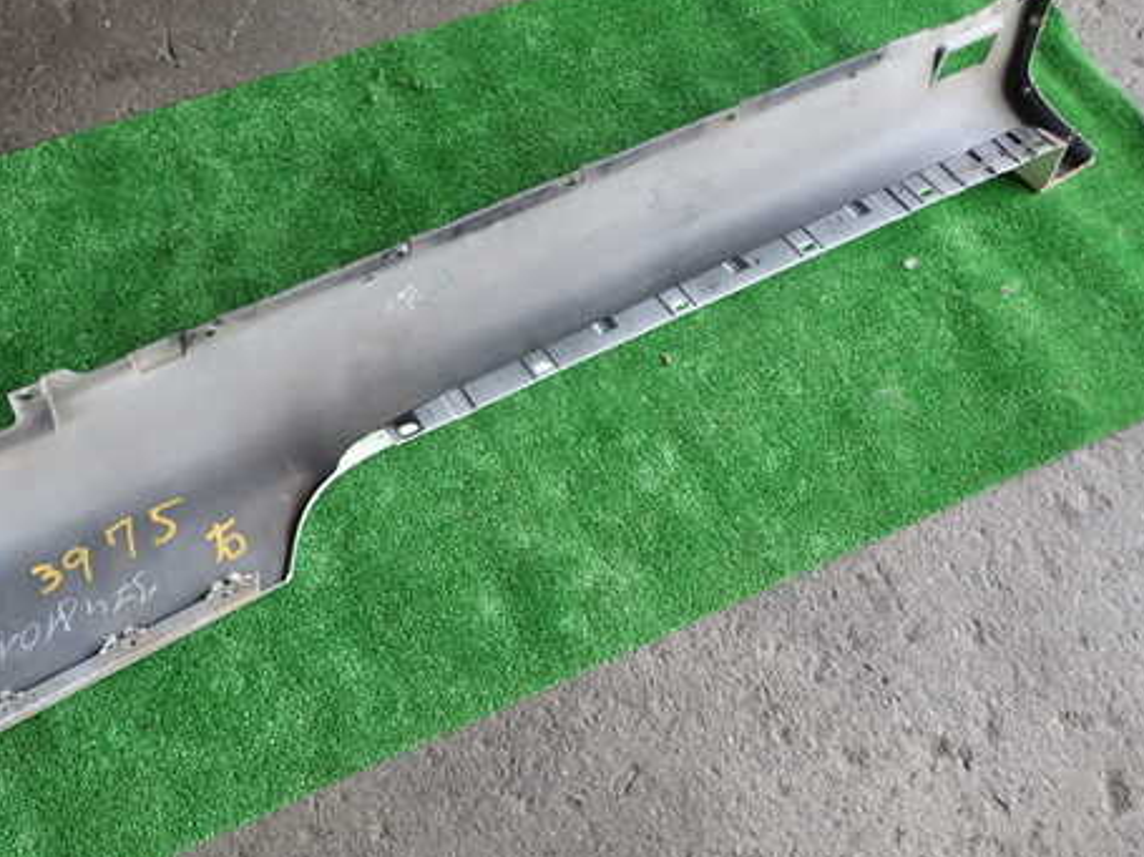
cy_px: 493
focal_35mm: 33
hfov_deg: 54.7
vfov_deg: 42.8
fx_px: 1090
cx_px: 427
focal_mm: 4.5
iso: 100
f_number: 2
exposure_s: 1/80
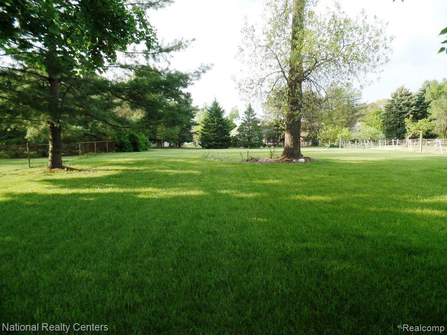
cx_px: 224
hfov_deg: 73.9
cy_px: 168
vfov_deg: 58.9
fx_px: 297
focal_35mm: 23
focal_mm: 4.1
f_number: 3.5
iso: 80
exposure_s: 1/180
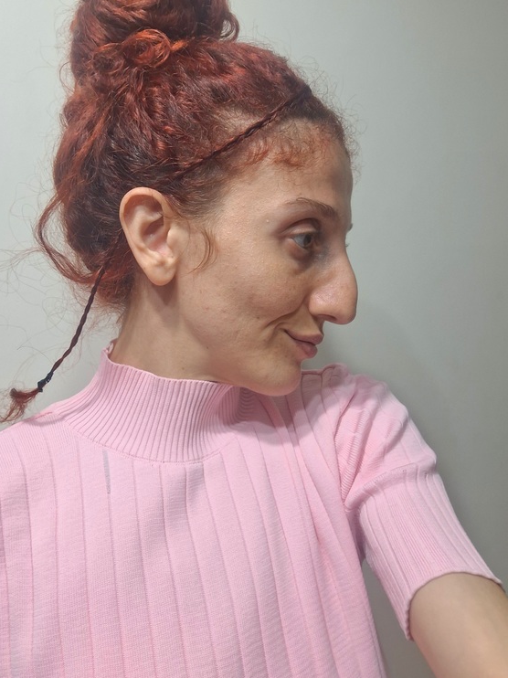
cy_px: 289
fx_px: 607
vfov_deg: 58.1
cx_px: 238
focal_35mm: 31
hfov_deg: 45.4
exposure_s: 1/33
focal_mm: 3.72
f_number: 2.2
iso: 320
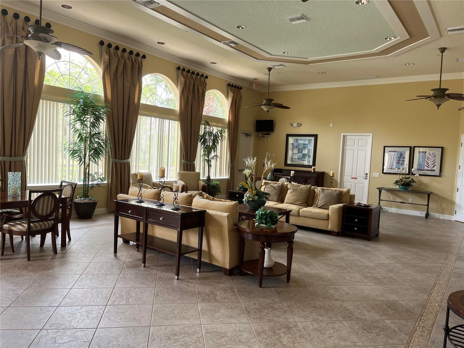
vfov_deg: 53.1
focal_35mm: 26
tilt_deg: -3.3
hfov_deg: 67.3
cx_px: 232
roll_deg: -2.5
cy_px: 174
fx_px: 349
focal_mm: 5.1
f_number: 1.6
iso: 80
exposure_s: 1/121
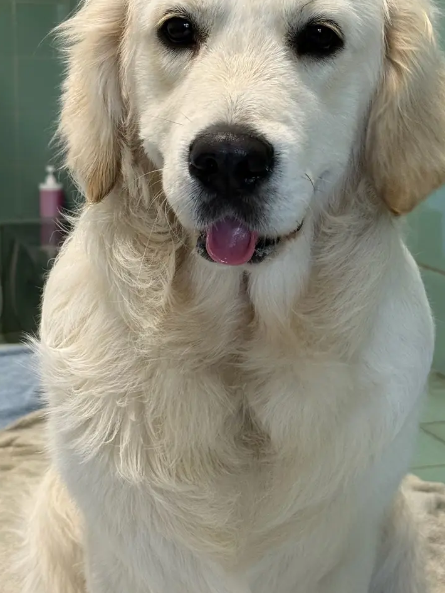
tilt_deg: -8.2
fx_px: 1216
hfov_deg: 20.7
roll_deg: -0.3
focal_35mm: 71
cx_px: 243
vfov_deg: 27.3
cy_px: 245
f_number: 1.78
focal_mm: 6.76
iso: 100
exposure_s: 1/60
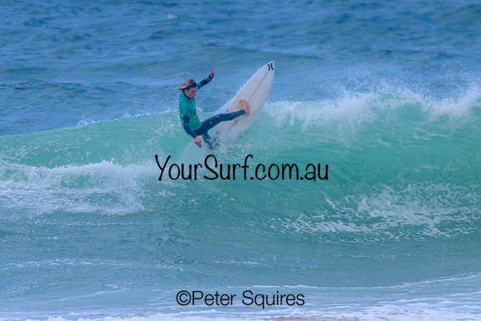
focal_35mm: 1000
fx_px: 13364
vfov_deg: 1.4
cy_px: 160
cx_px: 240
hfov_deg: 2.1
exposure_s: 1/2500
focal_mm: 1000
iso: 2200
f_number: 11
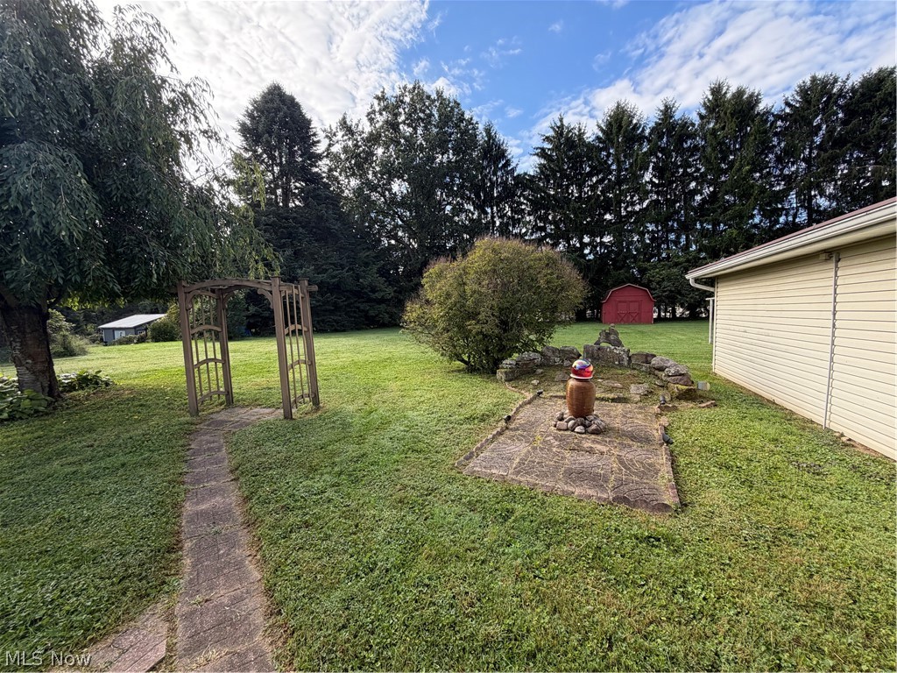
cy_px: 336
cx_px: 448
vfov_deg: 85.7
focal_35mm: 14
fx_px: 363
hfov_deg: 102.1
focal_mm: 2.22
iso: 64
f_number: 2.2
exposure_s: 1/502
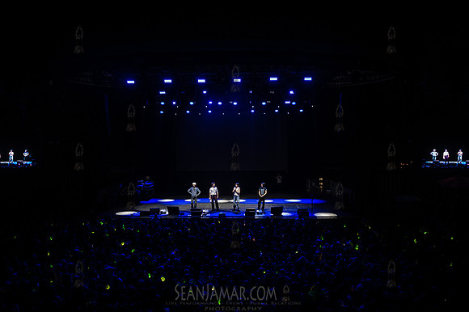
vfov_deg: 36.8
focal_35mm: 36
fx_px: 469
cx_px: 234
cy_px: 156
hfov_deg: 53.2
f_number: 4
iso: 2000
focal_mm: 36
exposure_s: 1/400
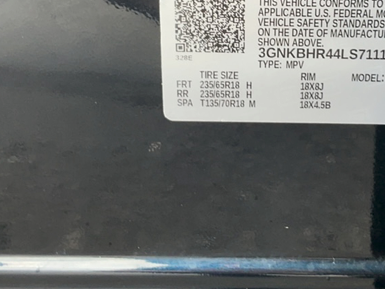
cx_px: 254
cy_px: 59
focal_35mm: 51
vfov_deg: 28.0
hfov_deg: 37.1
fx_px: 567
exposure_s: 1/60
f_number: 1.8
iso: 40
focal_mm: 3
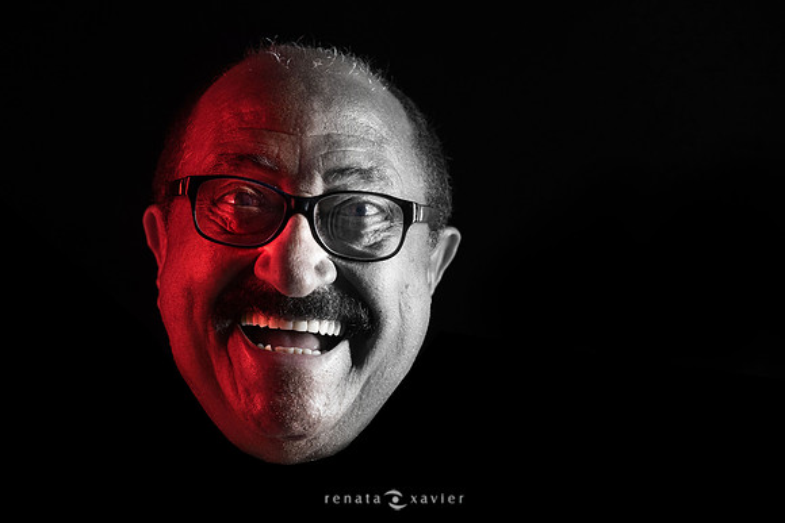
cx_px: 392
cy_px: 262
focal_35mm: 85
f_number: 3.5
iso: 400
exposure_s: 1/60
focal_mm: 85
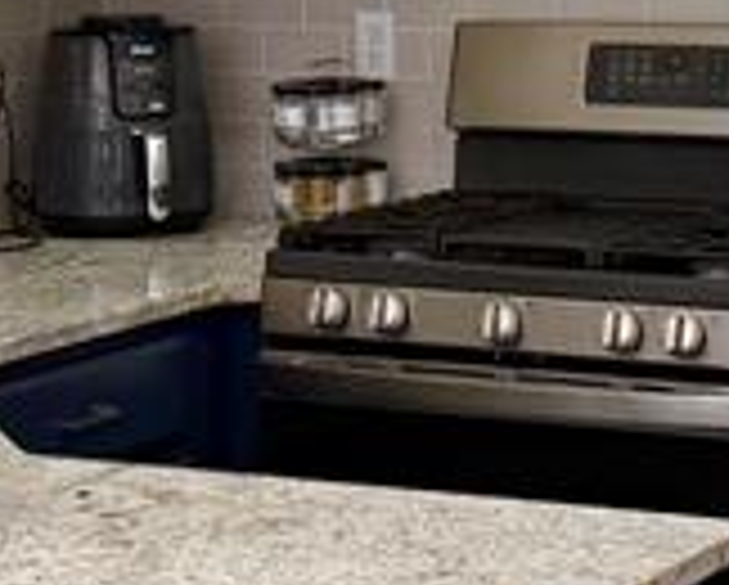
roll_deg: +0.2
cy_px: -144
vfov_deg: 10.3
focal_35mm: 148
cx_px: 495
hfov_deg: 13.0
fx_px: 3197
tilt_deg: -1.1
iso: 160
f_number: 1.78
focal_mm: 6.76
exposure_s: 1/120
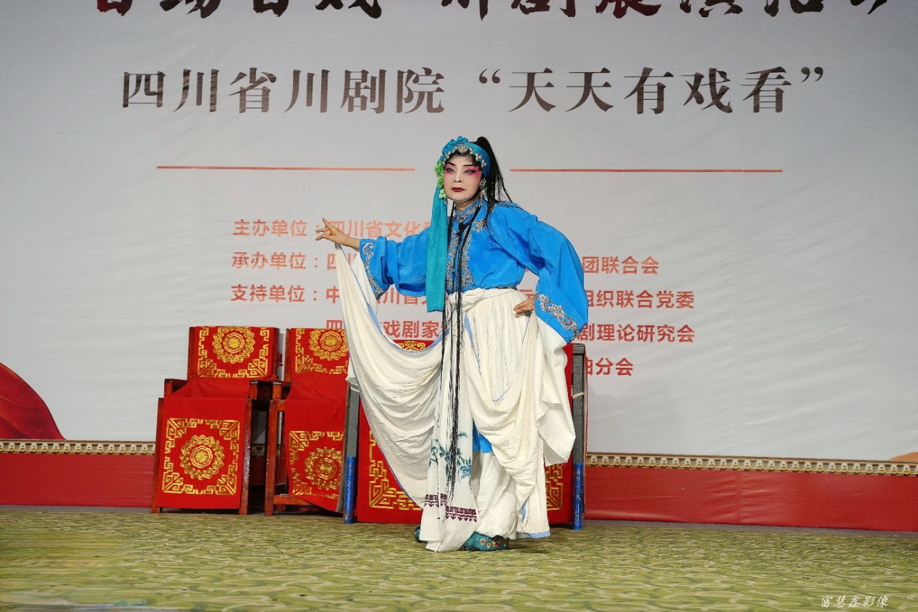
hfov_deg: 41.9
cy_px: 306
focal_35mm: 47
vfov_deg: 28.6
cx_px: 459
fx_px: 1198
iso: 250
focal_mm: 47
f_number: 4
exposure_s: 1/160
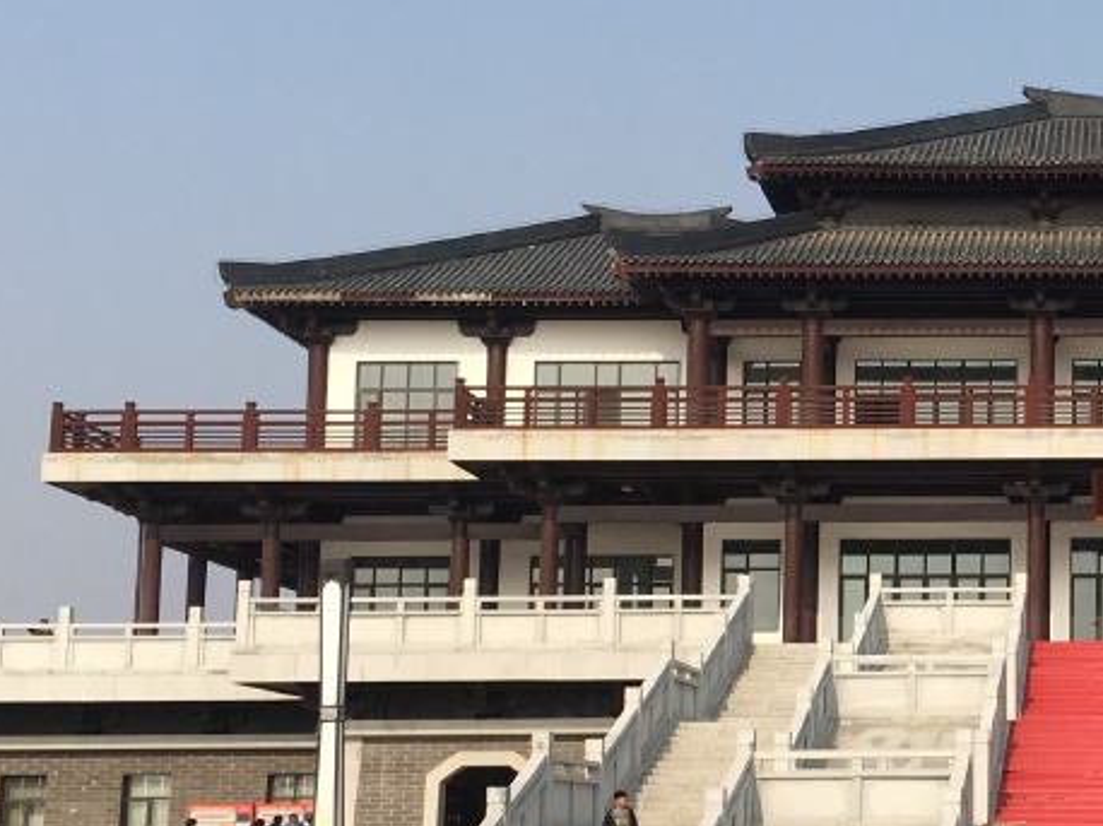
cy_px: 544
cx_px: 1161
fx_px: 2420
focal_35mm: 76
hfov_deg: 24.3
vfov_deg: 19.3
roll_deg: -0.3
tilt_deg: +8.8
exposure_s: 1/1748
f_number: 2.2
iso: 25
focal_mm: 4.15
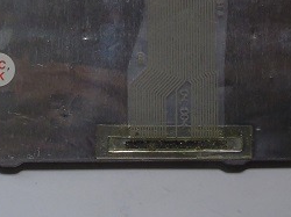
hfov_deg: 19.3
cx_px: 121
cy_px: 6
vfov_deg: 14.3
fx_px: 857
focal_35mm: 102
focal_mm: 6.1
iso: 200
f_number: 5.9
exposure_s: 1/20
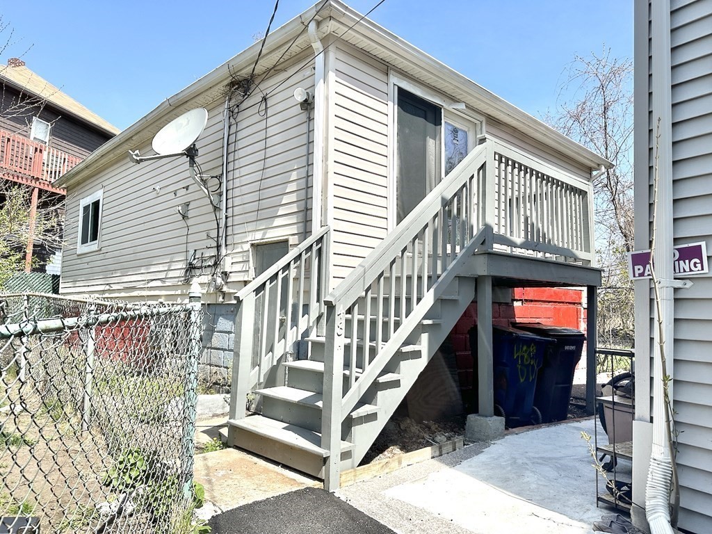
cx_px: 356
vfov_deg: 56.8
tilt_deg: +3.7
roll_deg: -0.9
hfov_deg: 71.6
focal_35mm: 24
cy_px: 267
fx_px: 494
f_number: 1.78
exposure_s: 1/3472
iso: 80
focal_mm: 6.86
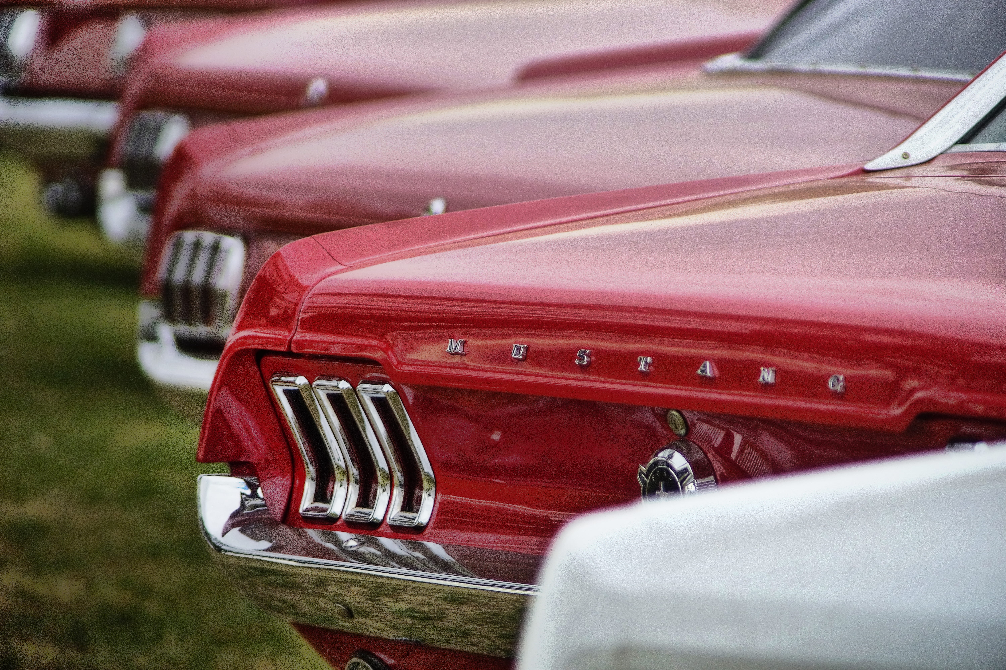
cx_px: 503
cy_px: 335
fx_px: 11177
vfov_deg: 3.4
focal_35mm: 400
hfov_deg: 5.2
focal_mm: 400
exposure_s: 1/6400
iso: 2000
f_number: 5.6
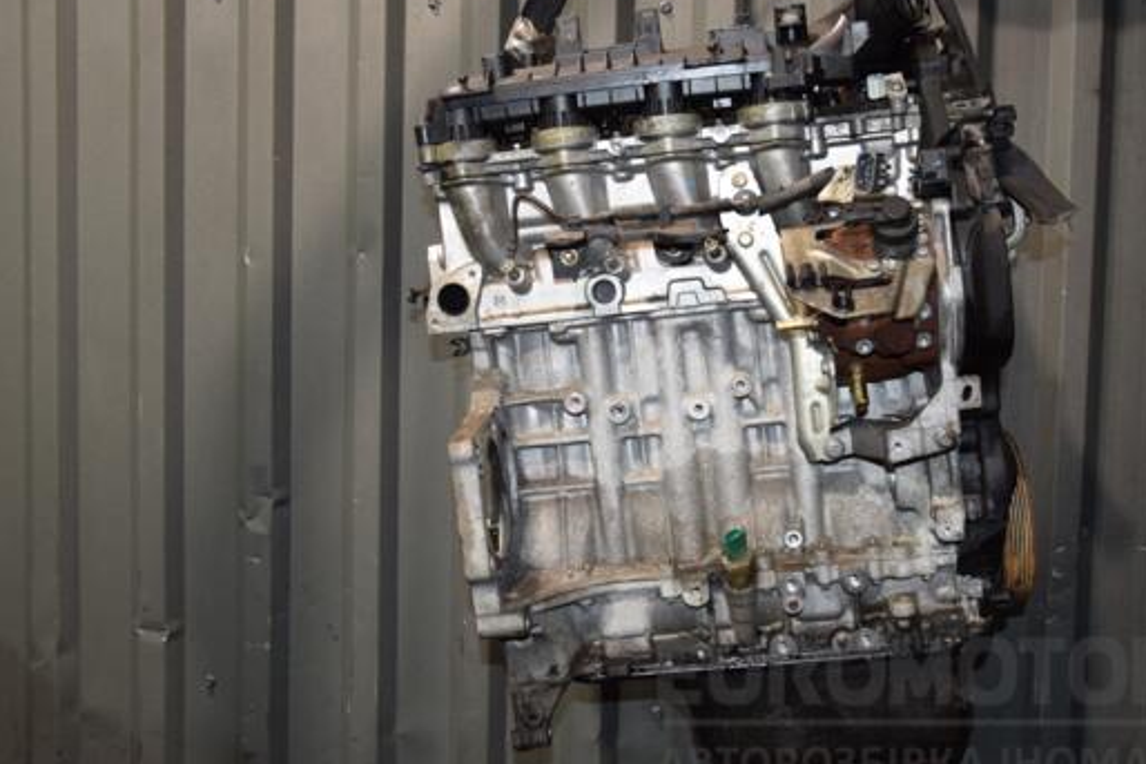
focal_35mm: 42
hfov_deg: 46.4
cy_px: 374
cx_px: 615
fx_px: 1337
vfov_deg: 31.9
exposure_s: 1/60
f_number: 5
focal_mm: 24
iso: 800
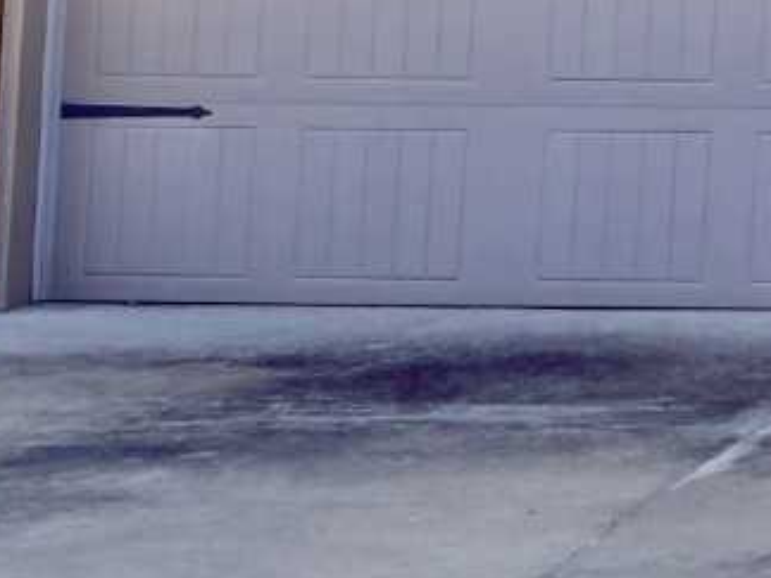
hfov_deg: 9.0
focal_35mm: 202
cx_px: 1761
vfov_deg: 7.1
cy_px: -633
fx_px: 4499
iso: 100
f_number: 1.78
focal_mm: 6.76
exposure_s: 1/2262
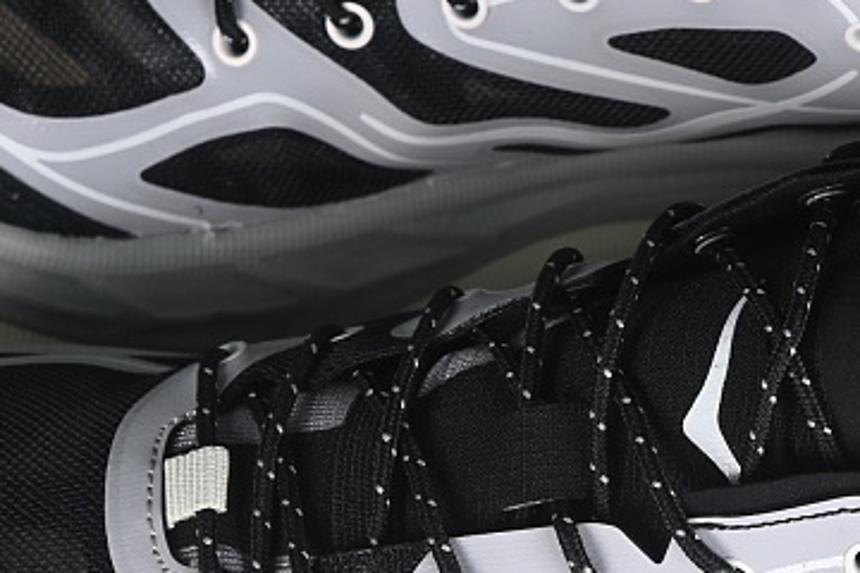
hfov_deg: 9.1
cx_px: 633
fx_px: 5375
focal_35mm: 225
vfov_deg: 6.1
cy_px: 334
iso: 160
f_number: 6.3
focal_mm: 50
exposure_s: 1/60
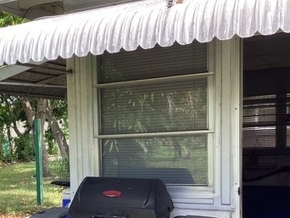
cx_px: 47
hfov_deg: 32.1
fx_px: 486
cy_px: 181
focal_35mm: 58
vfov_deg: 24.8
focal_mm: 3.3
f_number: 2.4
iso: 25
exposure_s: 1/100
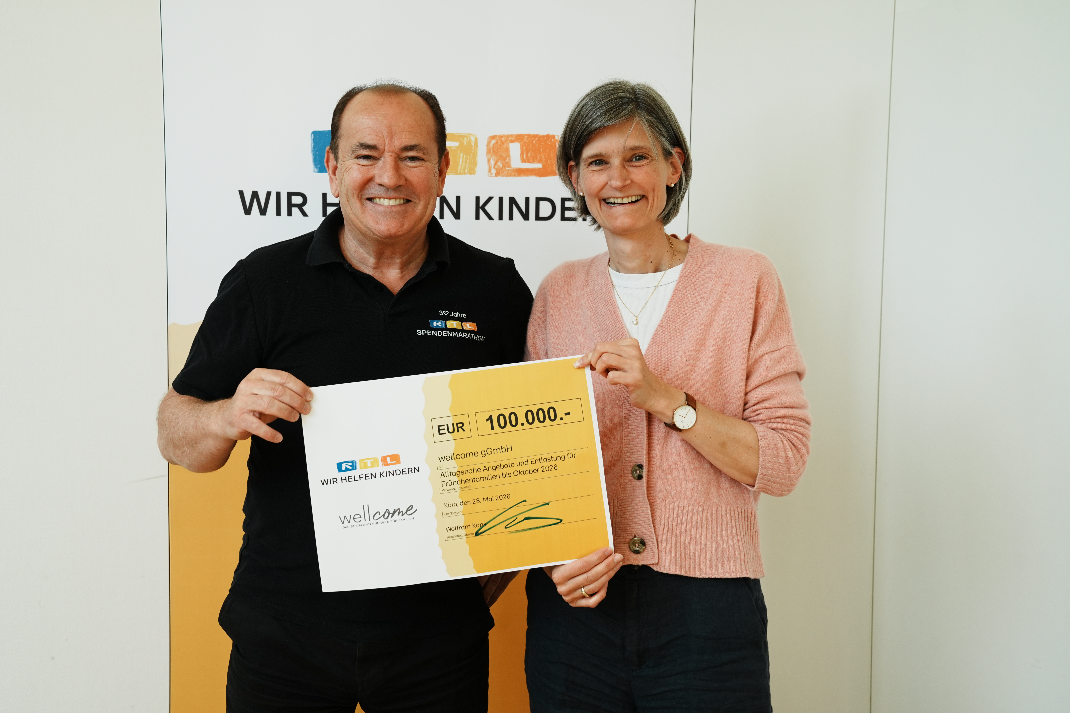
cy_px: 356
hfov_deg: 42.7
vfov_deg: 29.2
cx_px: 535
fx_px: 1367
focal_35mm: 46
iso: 640
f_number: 5.6
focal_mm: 46
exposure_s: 1/100
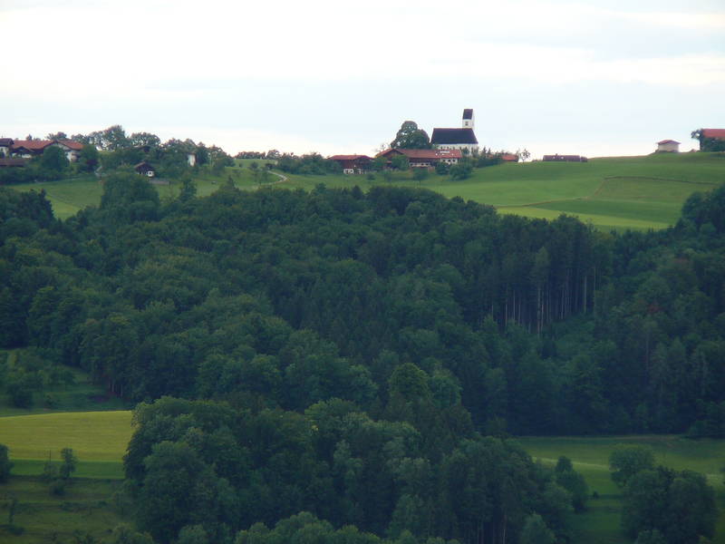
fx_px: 7330
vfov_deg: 4.2
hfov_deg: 5.7
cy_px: 272
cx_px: 362
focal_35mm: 350
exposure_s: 1/100
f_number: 4.2
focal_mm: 52
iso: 80
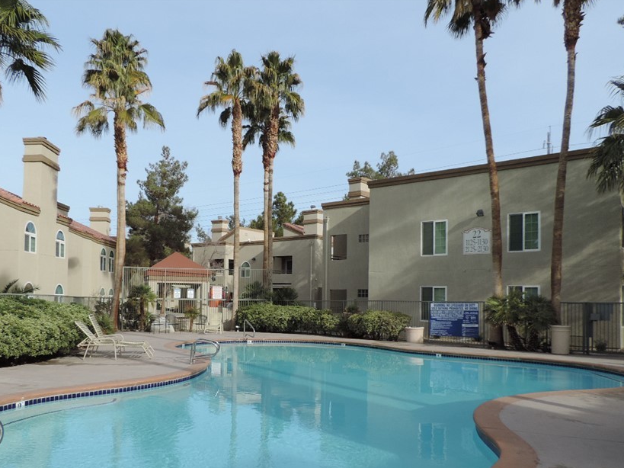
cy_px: 289
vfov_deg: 46.4
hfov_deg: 59.7
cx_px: 266
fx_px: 541
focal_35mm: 30
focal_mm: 4.3
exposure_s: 1/1000
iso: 80
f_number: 3
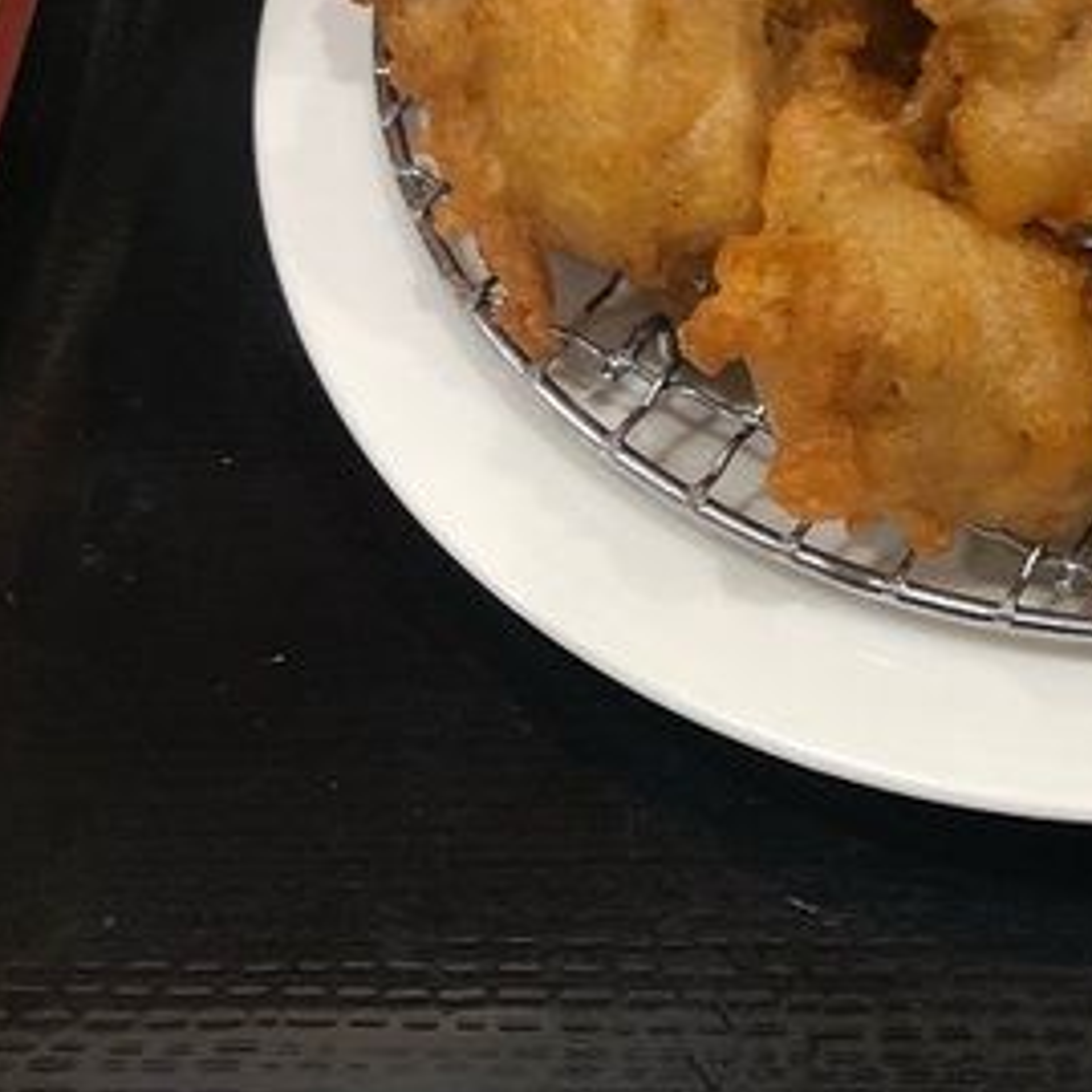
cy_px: 323
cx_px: 1114
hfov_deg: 22.1
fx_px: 2677
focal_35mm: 75
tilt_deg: -53.4
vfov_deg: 22.9
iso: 50
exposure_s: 1/15
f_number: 1.8
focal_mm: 3.99
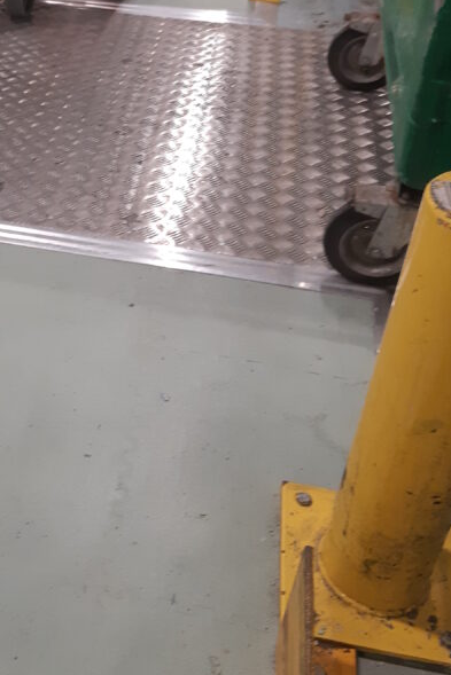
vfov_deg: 41.2
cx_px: 18
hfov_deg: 27.3
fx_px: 883
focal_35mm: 47
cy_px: 209
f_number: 1.7
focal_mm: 3.93
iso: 125
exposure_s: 1/50
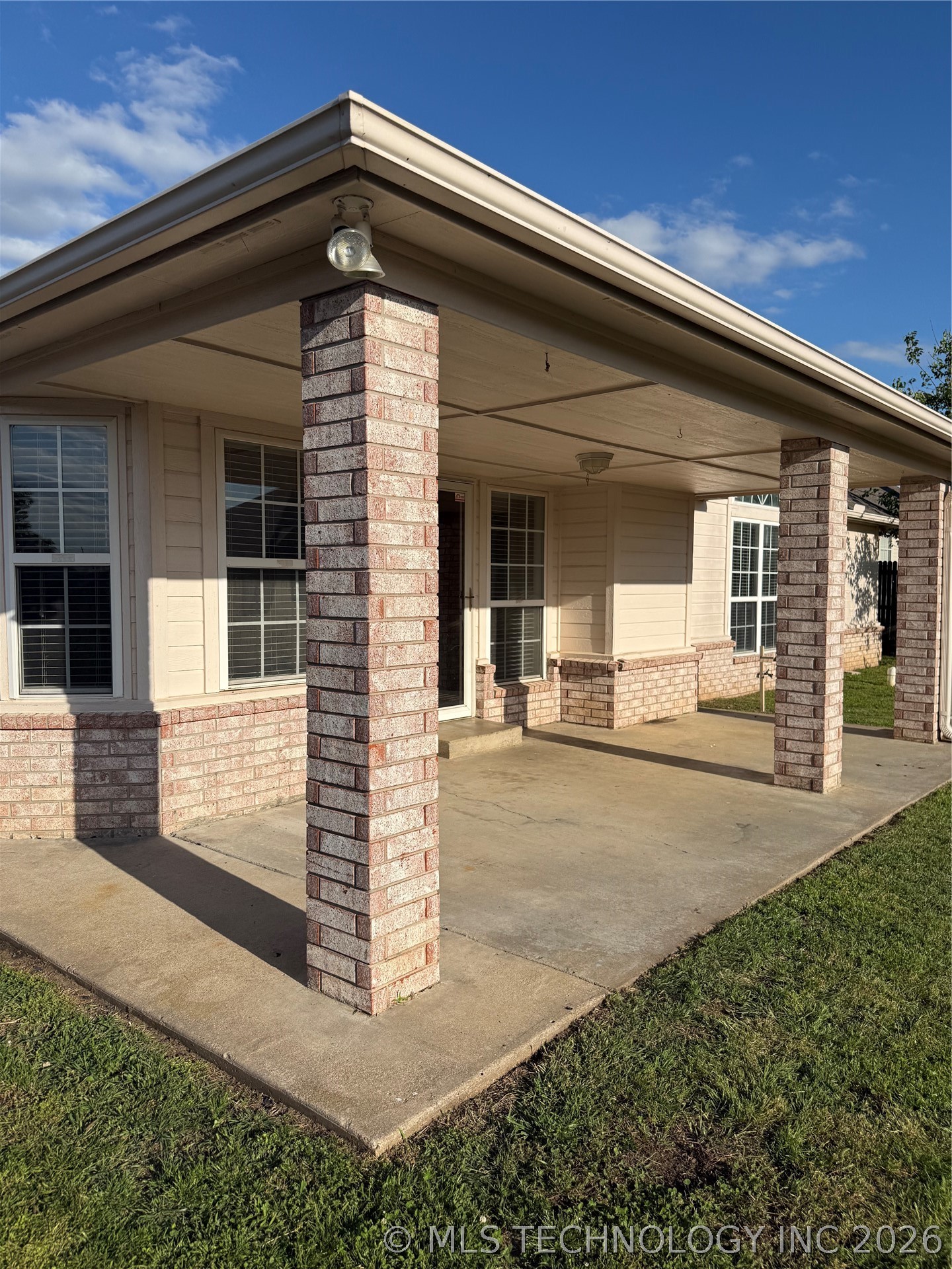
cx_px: 476
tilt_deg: -3.3
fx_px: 880
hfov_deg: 56.8
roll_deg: -0.5
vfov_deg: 71.6
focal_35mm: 24
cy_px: 634
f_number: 1.78
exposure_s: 1/7353
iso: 80
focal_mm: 6.76
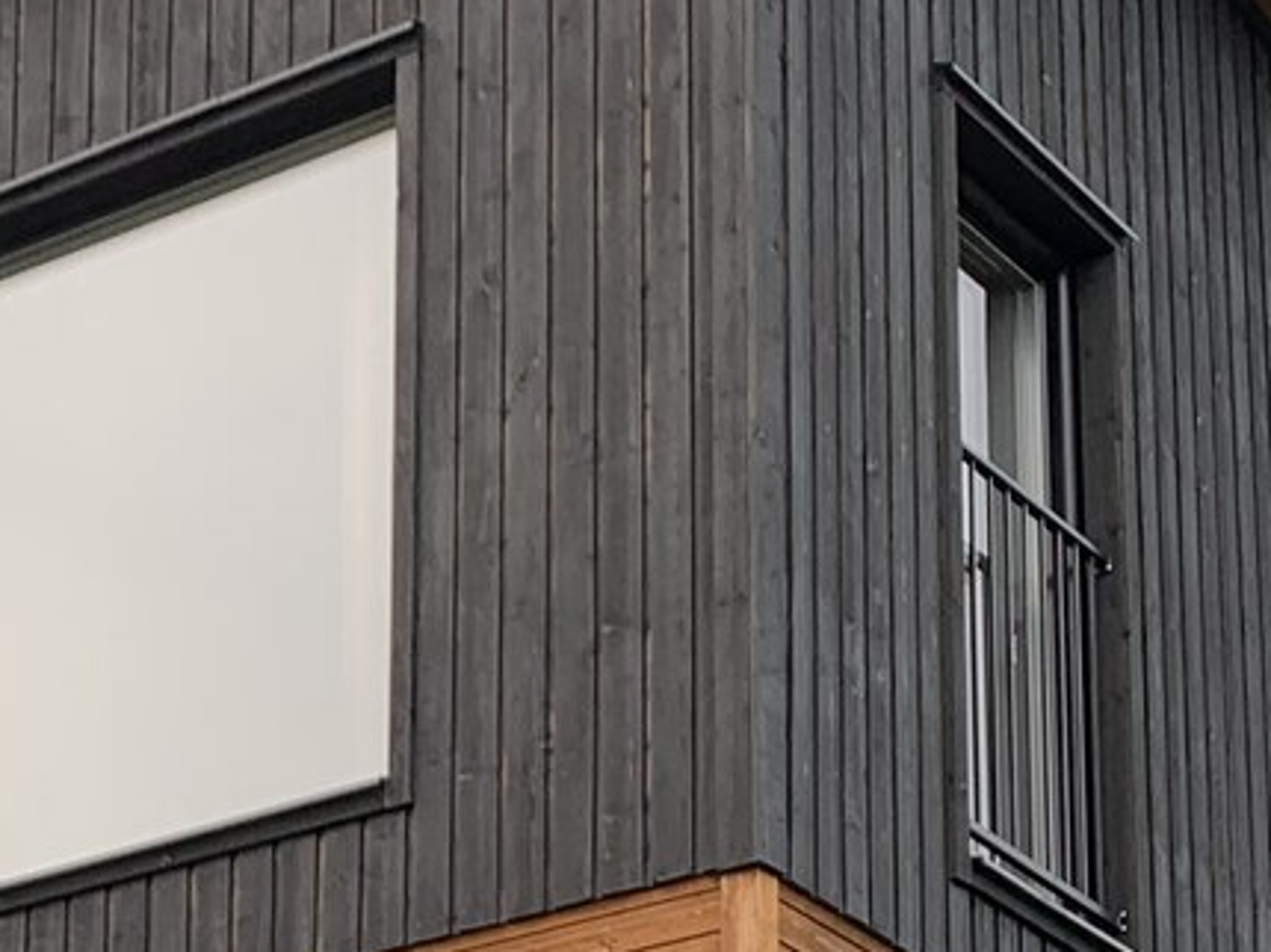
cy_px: 1452
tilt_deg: +13.8
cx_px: -269
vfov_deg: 11.7
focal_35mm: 121
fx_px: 4440
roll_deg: -3.2
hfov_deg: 15.7
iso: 25
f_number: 1.8
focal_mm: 4.25
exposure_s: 1/173
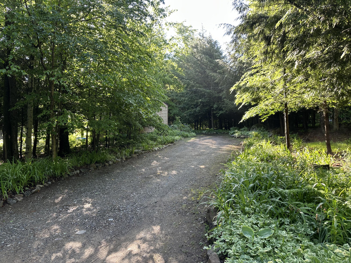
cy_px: 132
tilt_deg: +0.7
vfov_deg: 56.8
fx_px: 243
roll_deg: +0.5
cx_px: 176
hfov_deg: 71.6
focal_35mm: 24
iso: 64
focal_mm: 6.86
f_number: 1.78
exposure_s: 1/121
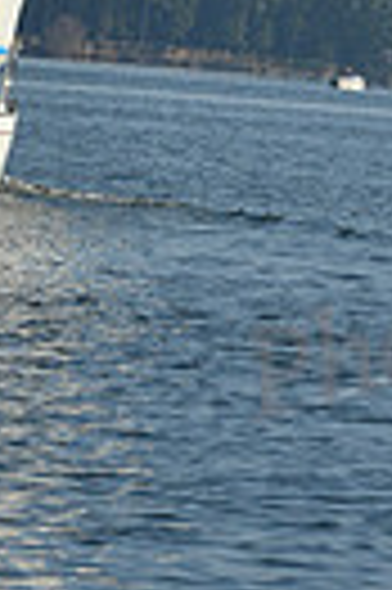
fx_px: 9825
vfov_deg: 3.4
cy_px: -324
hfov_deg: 2.3
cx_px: 16
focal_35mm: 600
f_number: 11
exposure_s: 1/800
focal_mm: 135
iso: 320
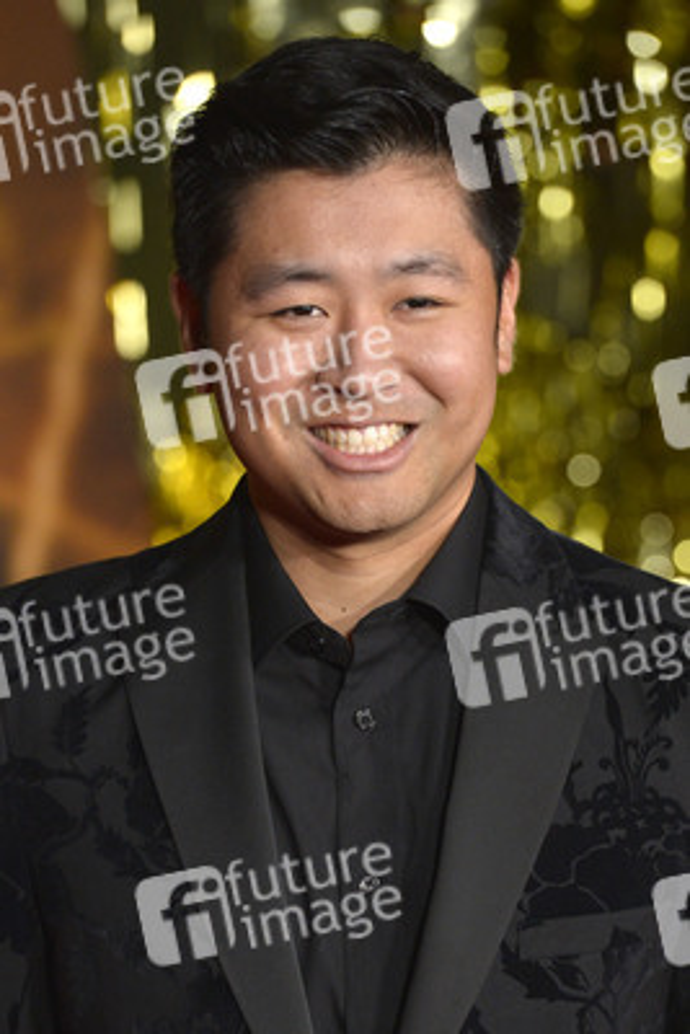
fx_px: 5745
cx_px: 345
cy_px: 517
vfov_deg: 10.3
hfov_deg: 6.9
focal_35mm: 200
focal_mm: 200
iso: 2000
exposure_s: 1/320
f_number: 5
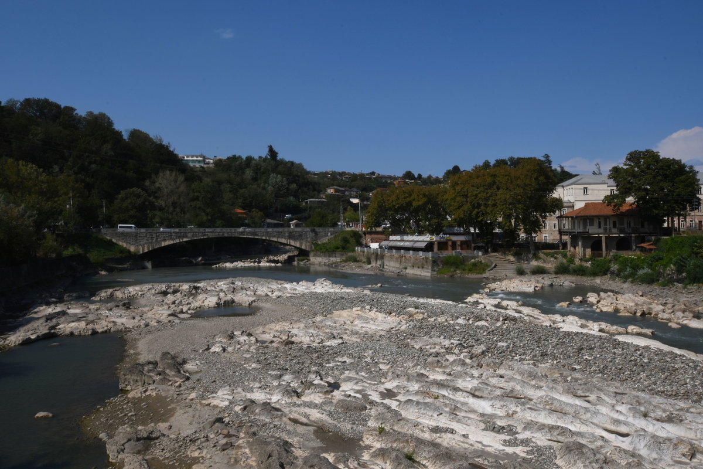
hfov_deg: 61.9
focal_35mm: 30
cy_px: 234
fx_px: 586
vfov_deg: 43.6
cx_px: 352
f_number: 22
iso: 100
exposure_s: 1/60
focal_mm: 20
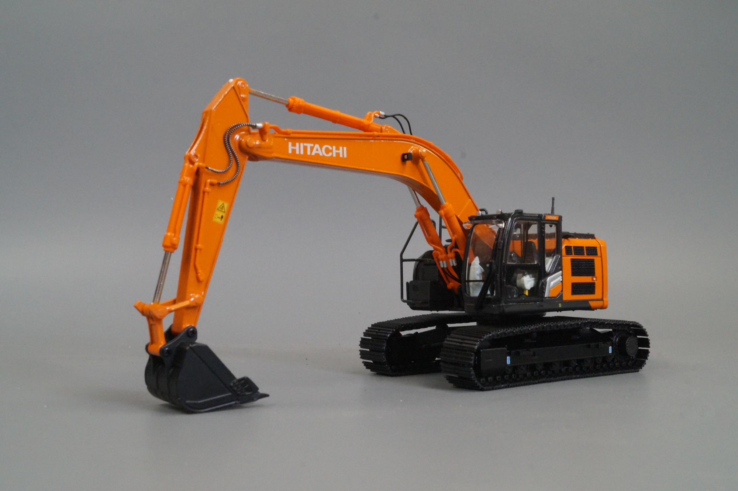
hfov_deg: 49.6
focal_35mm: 39
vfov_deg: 34.2
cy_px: 246
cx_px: 369
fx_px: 799
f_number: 18
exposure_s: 1/25
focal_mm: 26
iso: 3200
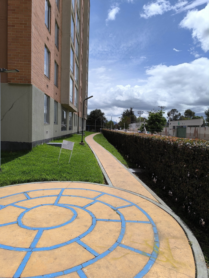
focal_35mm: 23
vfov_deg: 73.9
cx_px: 104
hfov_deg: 58.9
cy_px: 139
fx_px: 185
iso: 50
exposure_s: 1/1826
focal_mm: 6.14
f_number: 1.65
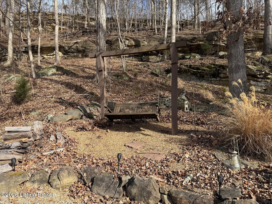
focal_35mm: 24
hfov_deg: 71.6
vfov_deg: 56.8
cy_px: 102
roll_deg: +0.3
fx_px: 189
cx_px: 136
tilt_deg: +4.8
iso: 80
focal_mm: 6.76
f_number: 1.78
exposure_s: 1/2053
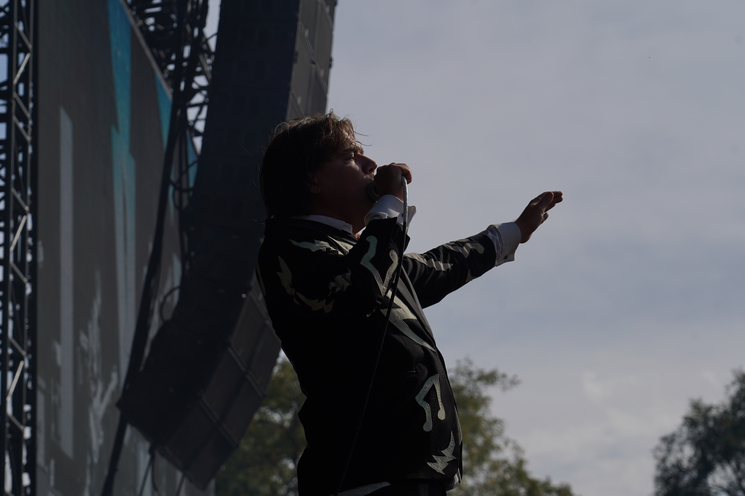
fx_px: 2587
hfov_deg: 16.4
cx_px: 316
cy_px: 256
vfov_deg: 11.0
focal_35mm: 125
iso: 100
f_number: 8
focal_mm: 105
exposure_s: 1/1000
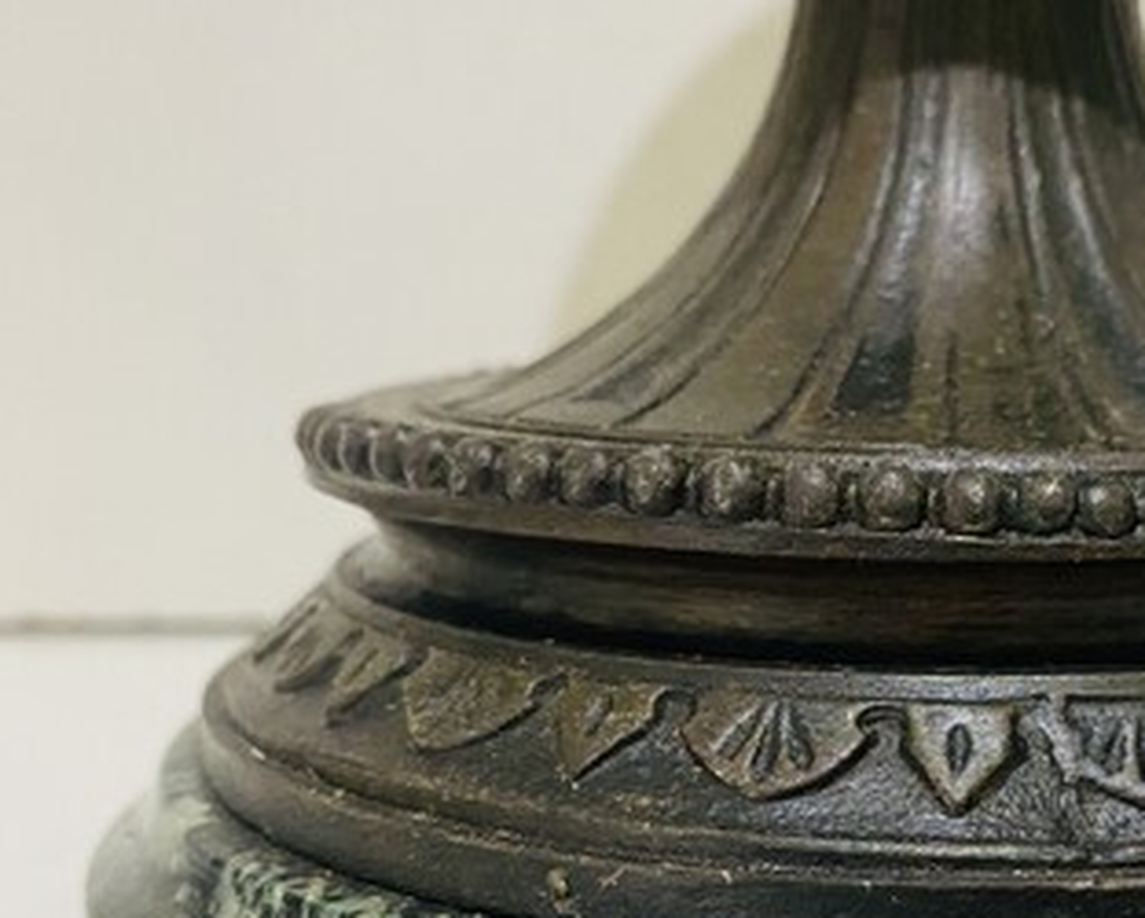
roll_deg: -0.6
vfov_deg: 28.9
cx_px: 906
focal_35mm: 50
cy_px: 852
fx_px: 1695
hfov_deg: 36.1
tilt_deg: -14.5
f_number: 1.8
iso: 400
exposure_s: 1/50
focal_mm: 4.25
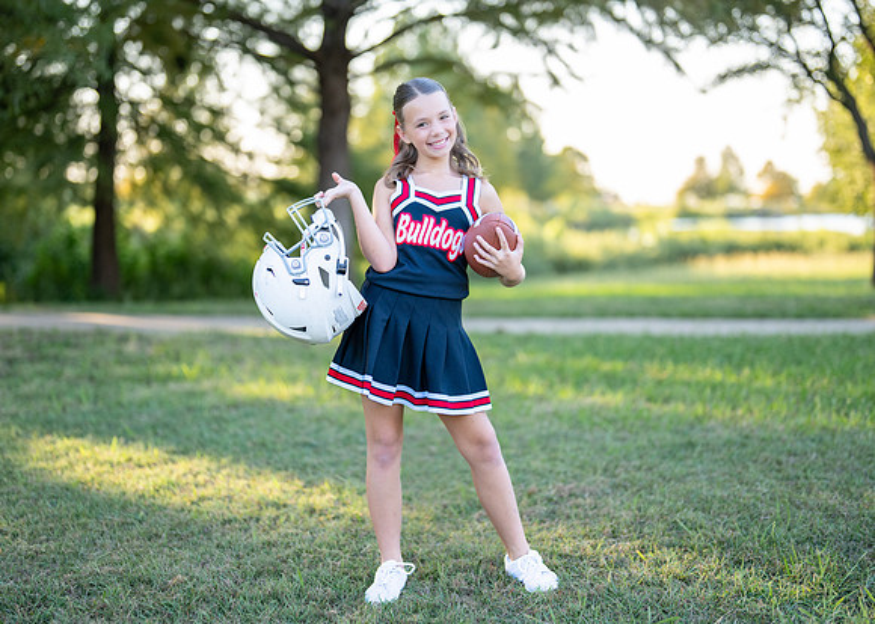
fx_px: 1467
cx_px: 422
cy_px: 282
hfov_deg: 33.2
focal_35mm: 59
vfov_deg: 24.0
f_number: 1.2
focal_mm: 50
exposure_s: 1/1250
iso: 200
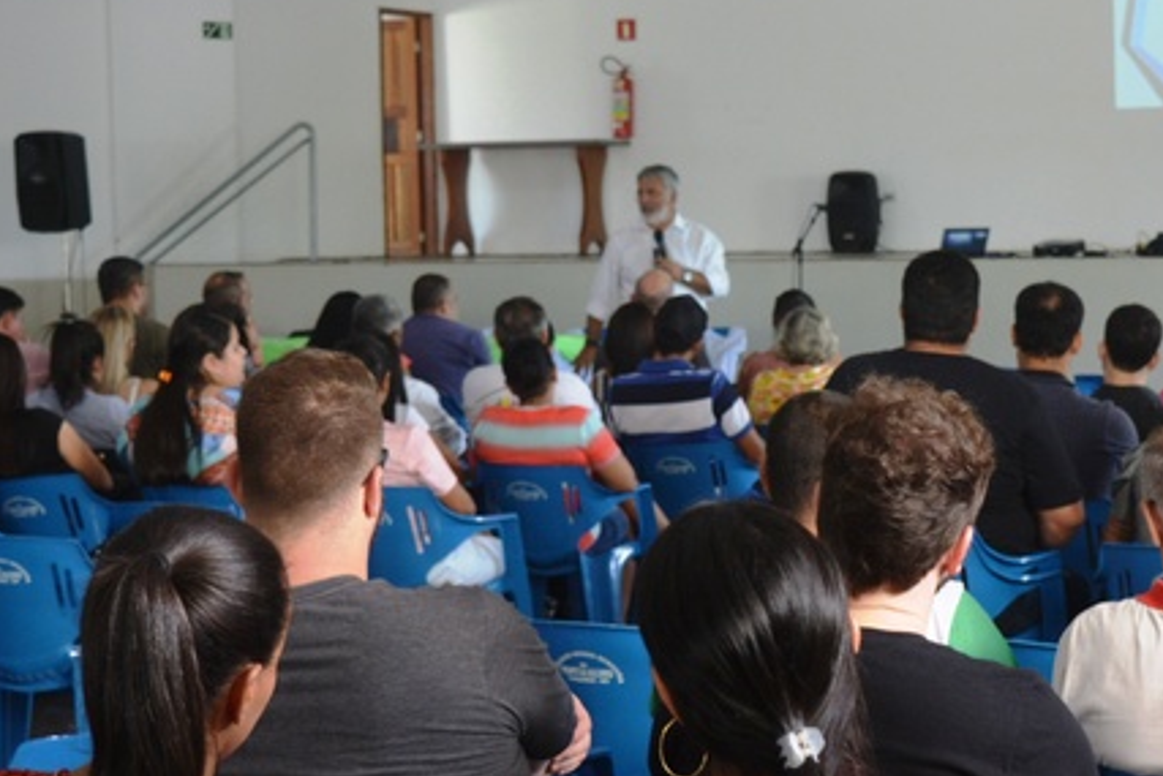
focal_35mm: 98
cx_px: 891
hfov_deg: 20.6
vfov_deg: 13.9
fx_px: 3169
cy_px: 517
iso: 500
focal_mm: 31
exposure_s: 1/60
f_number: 4.2
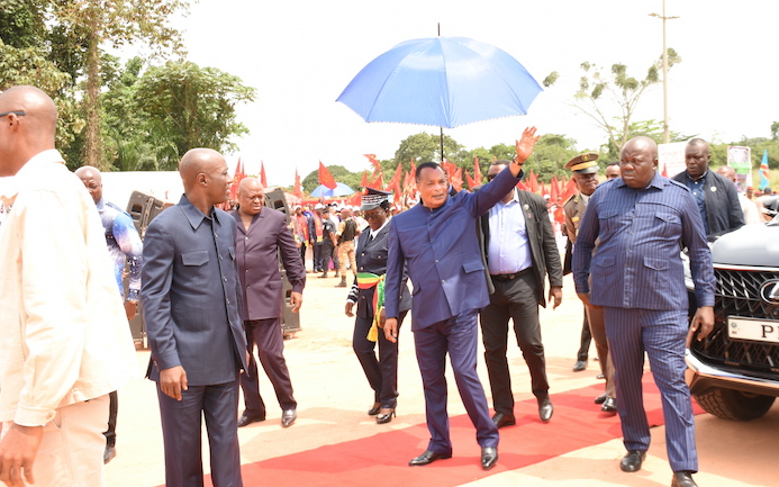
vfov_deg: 31.5
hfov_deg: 48.5
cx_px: 443
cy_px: 233
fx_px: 862
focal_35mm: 41
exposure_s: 1/160
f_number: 6.3
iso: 200
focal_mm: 23
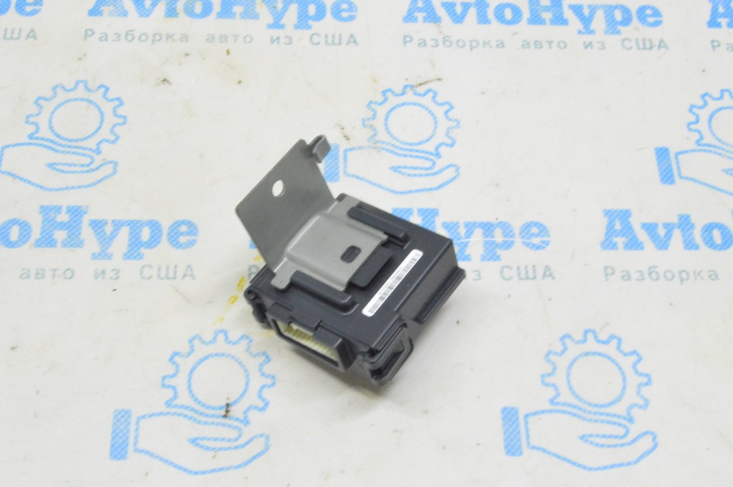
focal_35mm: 51
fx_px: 1038
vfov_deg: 26.4
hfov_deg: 38.9
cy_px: 244
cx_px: 366
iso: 6400
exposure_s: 1/15
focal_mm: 34
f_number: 20
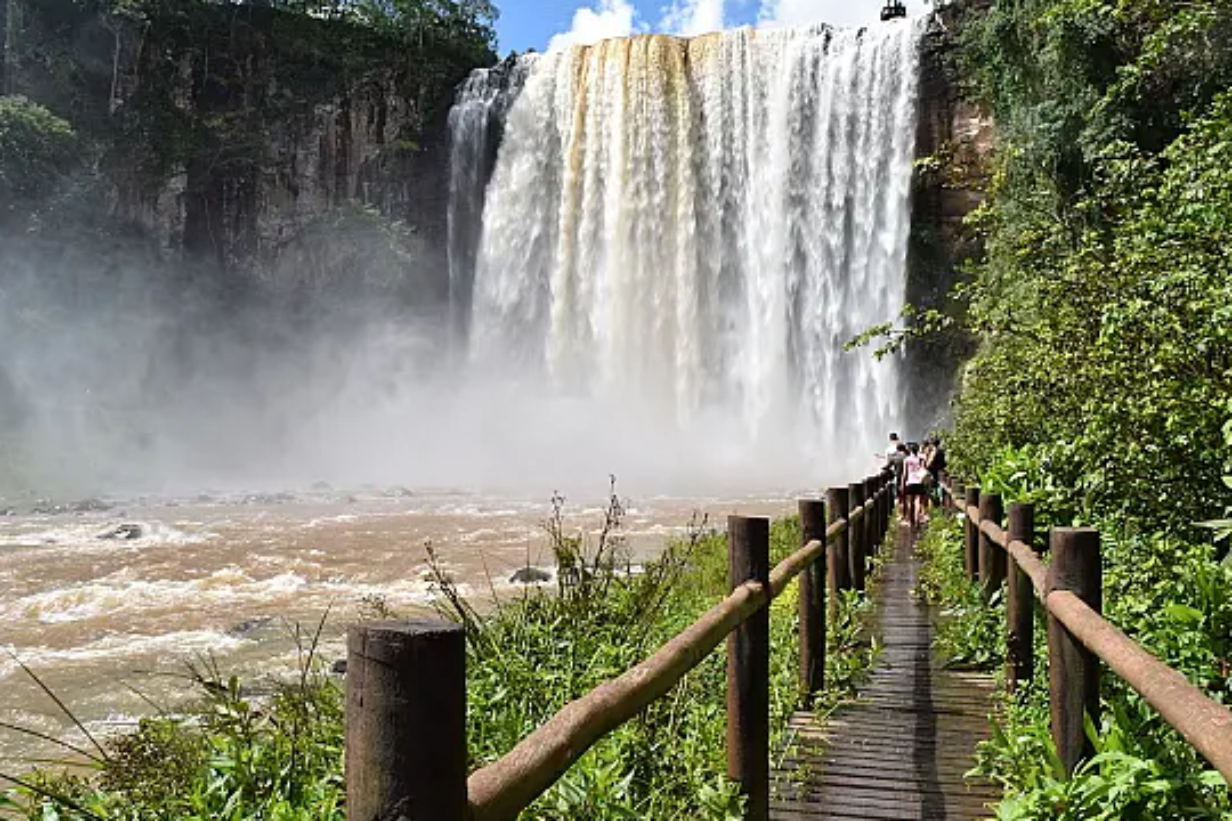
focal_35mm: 32
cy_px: 434
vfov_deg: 41.1
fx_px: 1095
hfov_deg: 58.7
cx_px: 582
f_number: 18
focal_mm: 18
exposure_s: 1/50
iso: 100
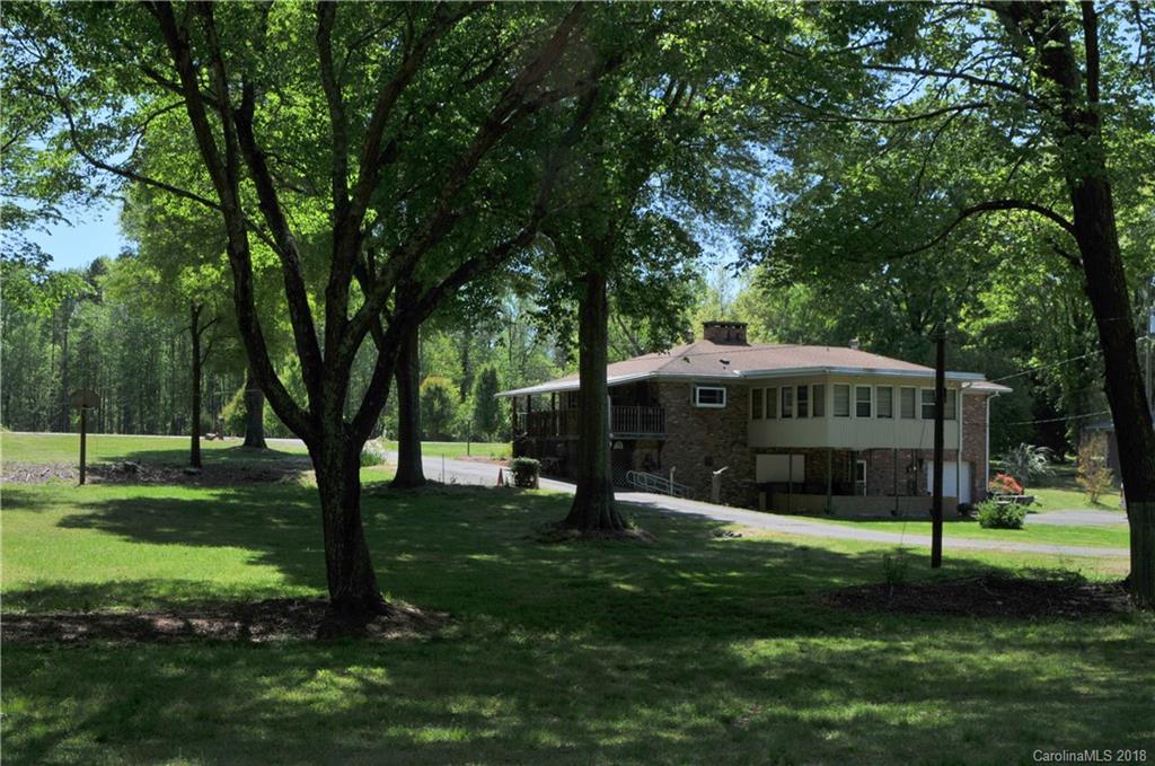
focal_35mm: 42
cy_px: 383
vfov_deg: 31.8
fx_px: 1345
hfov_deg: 46.5
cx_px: 578
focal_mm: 28
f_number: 8
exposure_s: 1/250
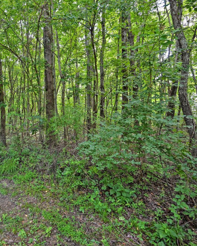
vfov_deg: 80.4
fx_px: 146
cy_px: 122
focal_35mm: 20
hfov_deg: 60.9
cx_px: 32
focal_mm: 14
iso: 450
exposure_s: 1/60
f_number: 4
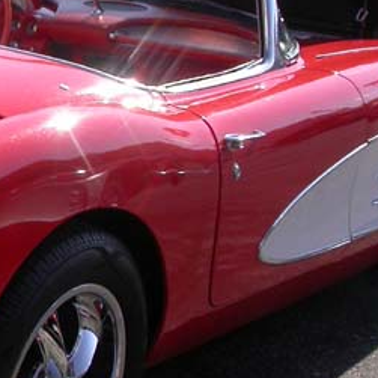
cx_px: -208
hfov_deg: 15.0
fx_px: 1322
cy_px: 146
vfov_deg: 16.3
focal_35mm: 107
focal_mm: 7.85
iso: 100
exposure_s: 1/287
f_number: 6.7
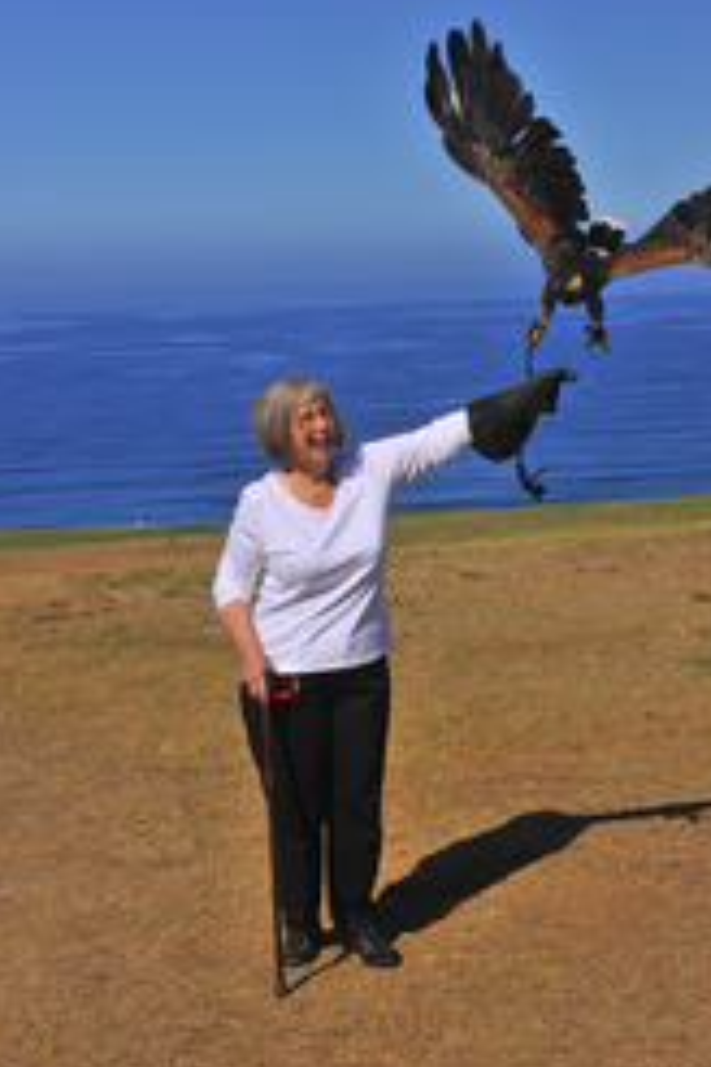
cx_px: 496
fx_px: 1925
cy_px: 503
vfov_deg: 31.0
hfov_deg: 20.8
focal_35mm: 65
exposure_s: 1/1600
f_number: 8
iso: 400
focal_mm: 40
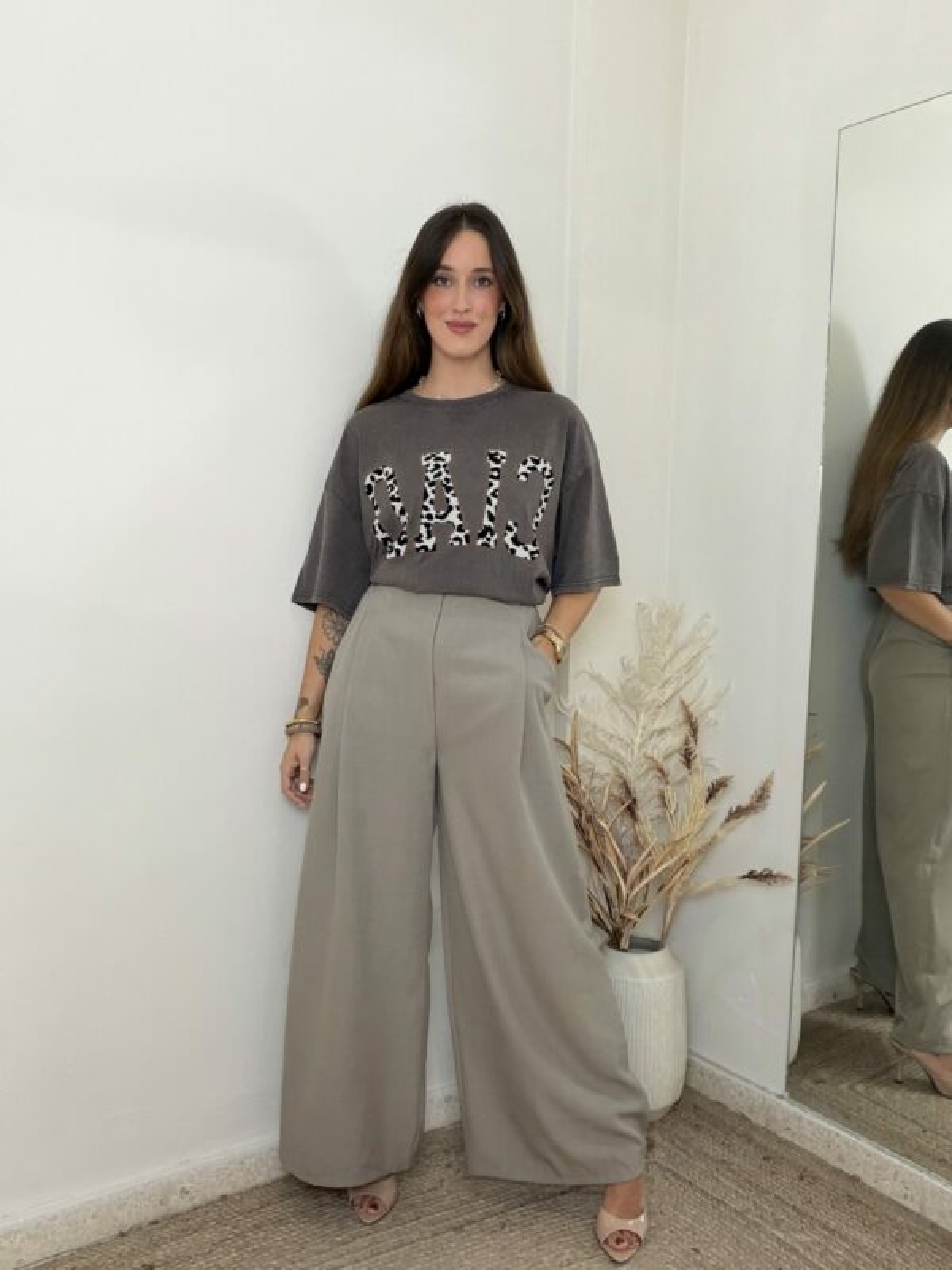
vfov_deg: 60.0
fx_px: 1100
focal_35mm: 30
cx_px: 476
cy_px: 635
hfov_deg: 46.8
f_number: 1.9
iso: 100
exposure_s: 1/50
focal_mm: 2.71
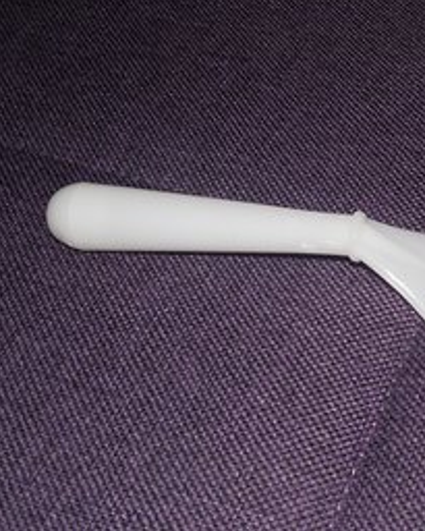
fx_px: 1006
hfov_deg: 23.4
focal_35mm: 64
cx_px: 357
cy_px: 261
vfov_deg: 29.6
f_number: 4
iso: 125
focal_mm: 8.7
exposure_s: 1/60
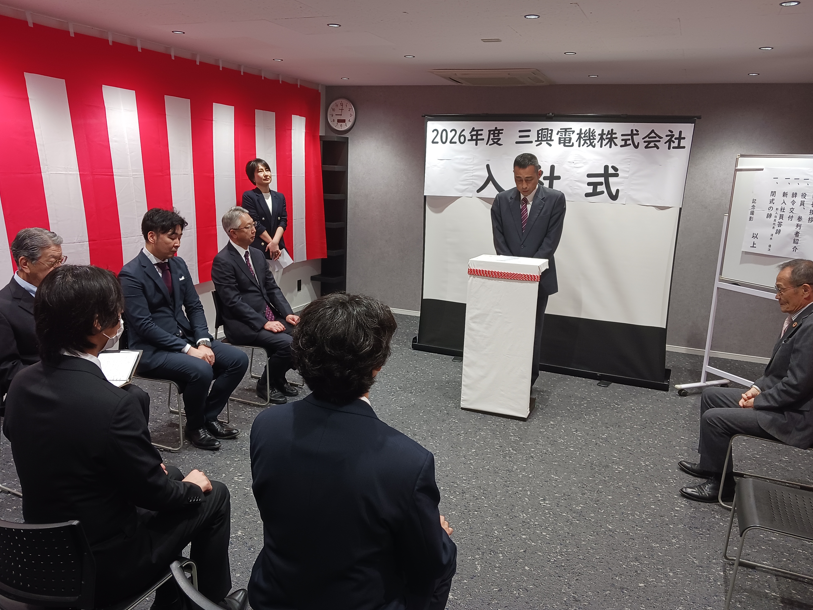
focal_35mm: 28
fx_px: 658
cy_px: 310
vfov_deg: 49.7
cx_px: 401
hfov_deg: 63.4
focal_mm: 4
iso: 250
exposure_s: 1/50
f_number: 1.8
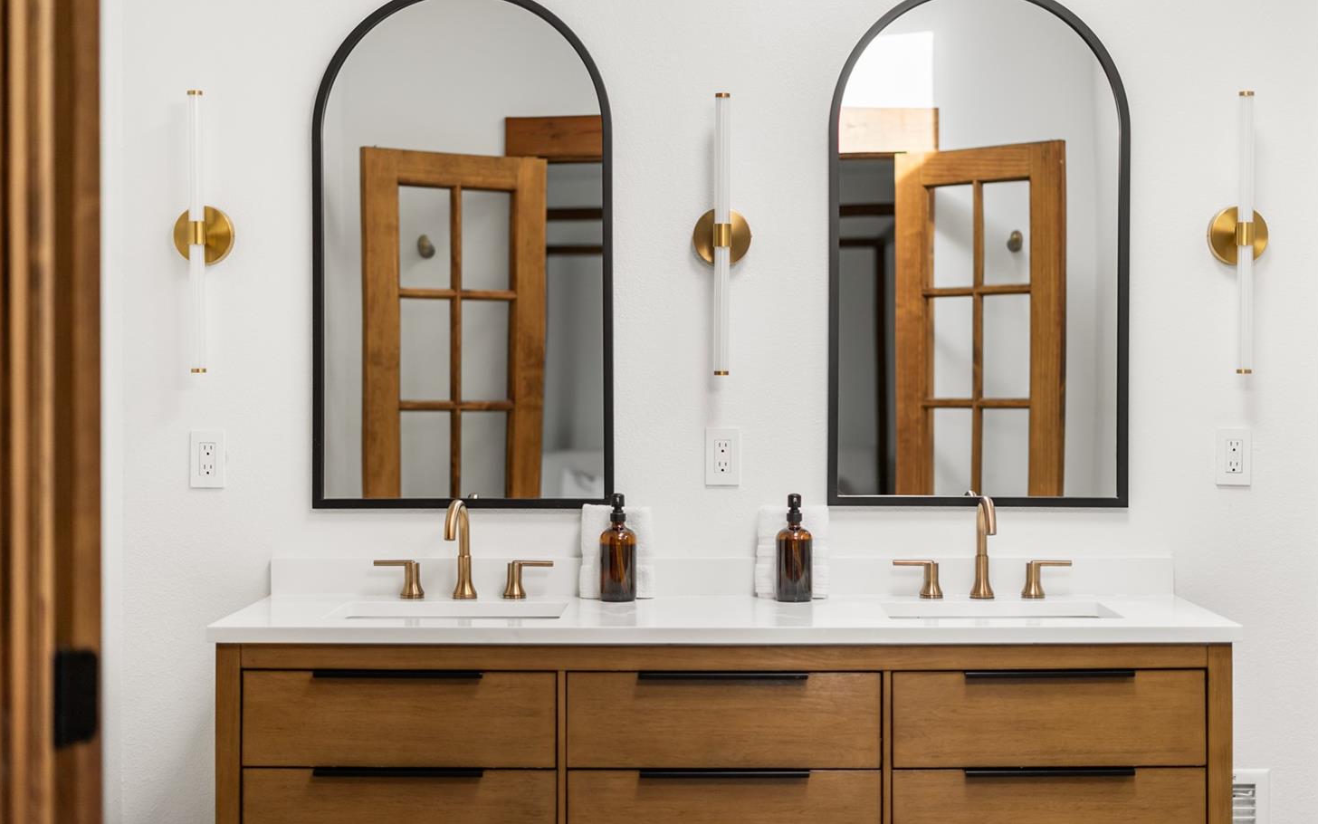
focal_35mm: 56
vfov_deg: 23.1
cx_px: 721
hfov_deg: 36.2
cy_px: 380
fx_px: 2012
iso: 500
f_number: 1.8
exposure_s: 1/500
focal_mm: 50
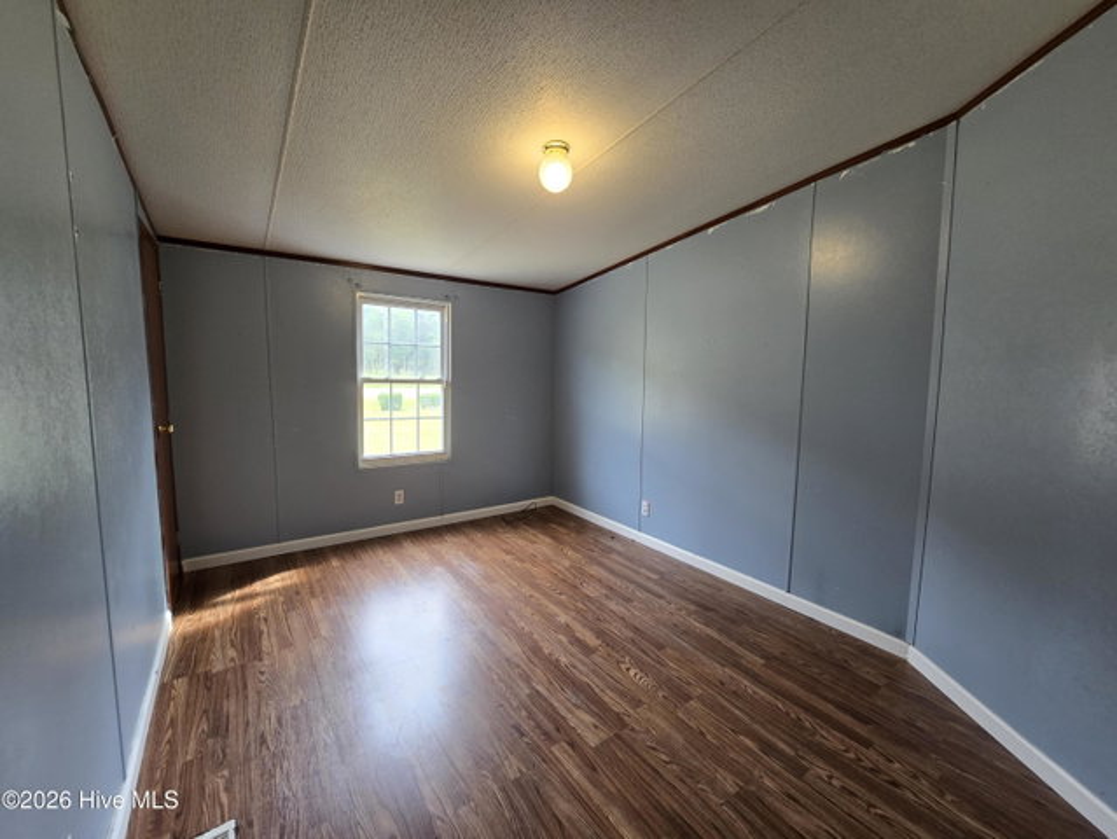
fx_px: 420
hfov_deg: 106.1
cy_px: 420
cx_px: 558
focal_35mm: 13
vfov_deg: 90.0
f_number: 2.2
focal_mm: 2.2
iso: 125
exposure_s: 1/60
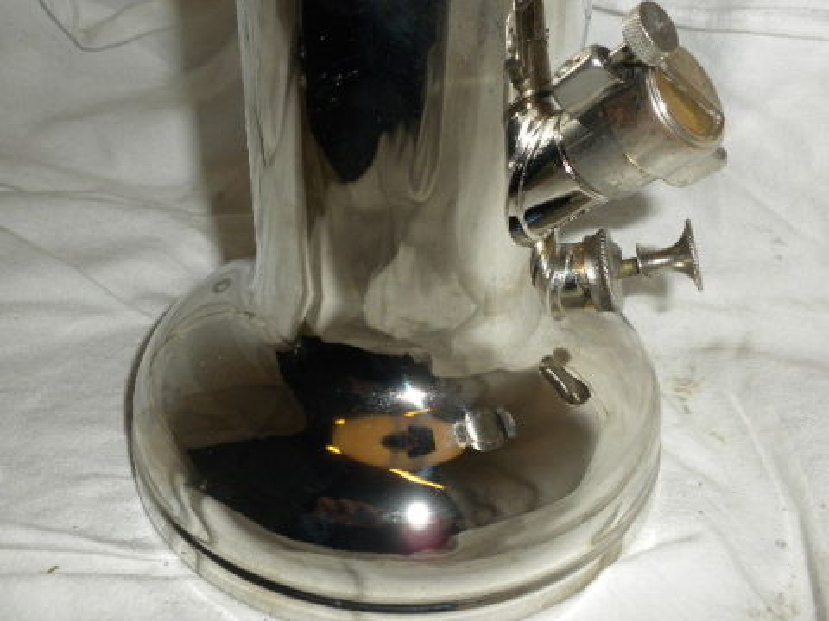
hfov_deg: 50.1
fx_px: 886
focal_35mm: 37
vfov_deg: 38.7
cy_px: 310
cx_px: 414
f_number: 10
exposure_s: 1/30
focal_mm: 6.6
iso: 200
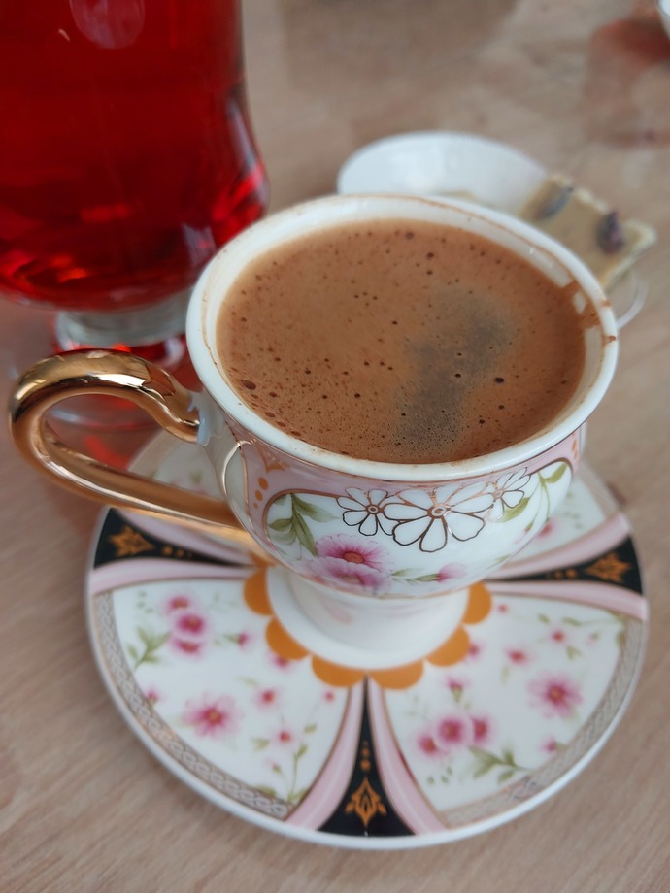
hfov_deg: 46.8
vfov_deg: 60.0
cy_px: 446
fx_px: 774
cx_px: 335
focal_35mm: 30
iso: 125
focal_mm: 4.6
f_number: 1.8
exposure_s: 1/50
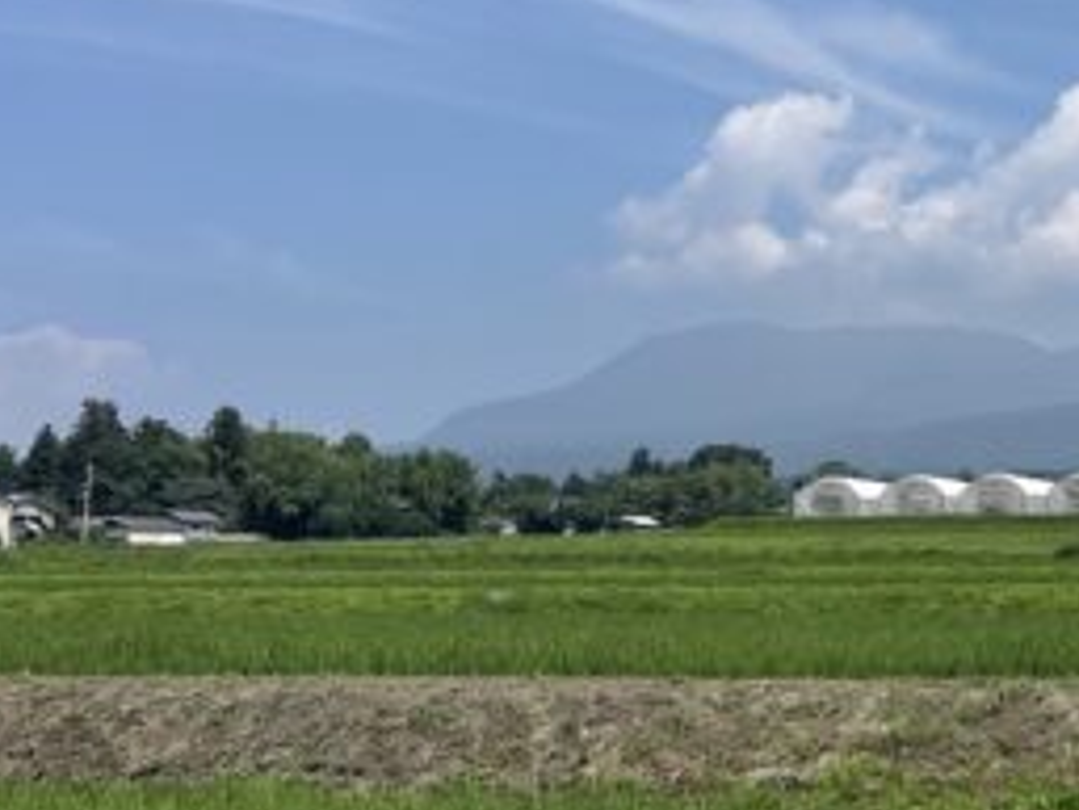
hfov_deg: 25.7
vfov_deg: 21.3
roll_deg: -1.4
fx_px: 2121
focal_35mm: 68
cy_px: 132
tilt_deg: +10.3
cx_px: 1281
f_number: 1.6
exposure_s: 1/5376
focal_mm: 5.1
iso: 32
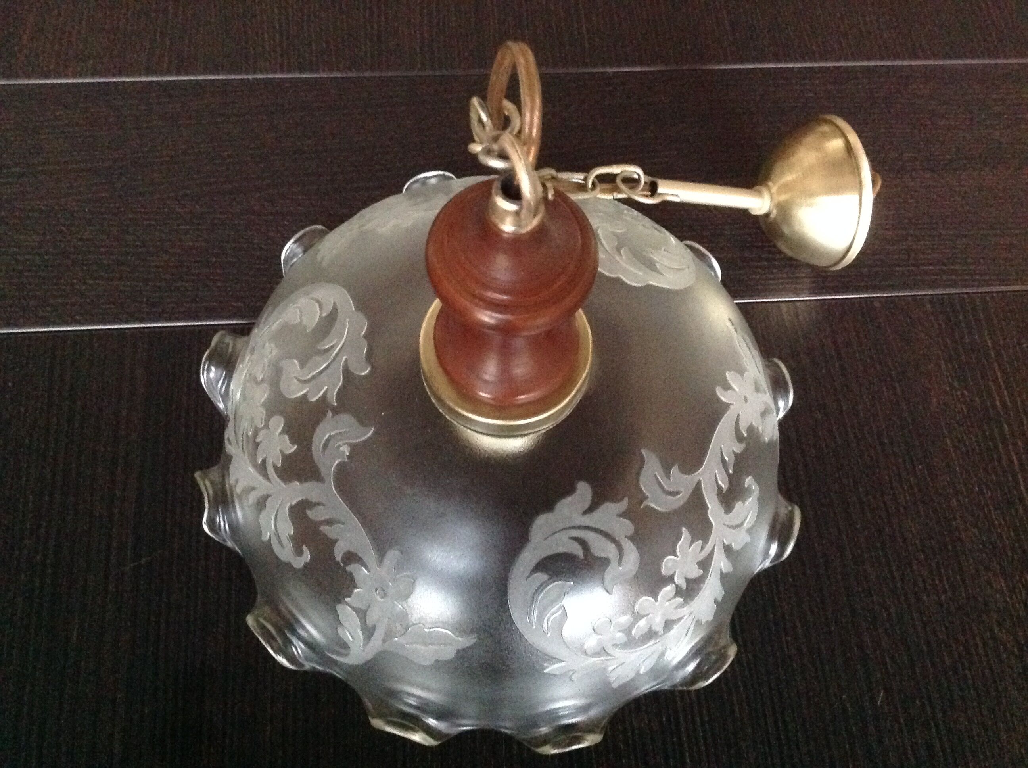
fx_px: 1038
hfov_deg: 52.7
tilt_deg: -68.3
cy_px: 384
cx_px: 514
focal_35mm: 35
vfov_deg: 40.6
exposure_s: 1/15
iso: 800
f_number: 2.4
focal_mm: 4.28
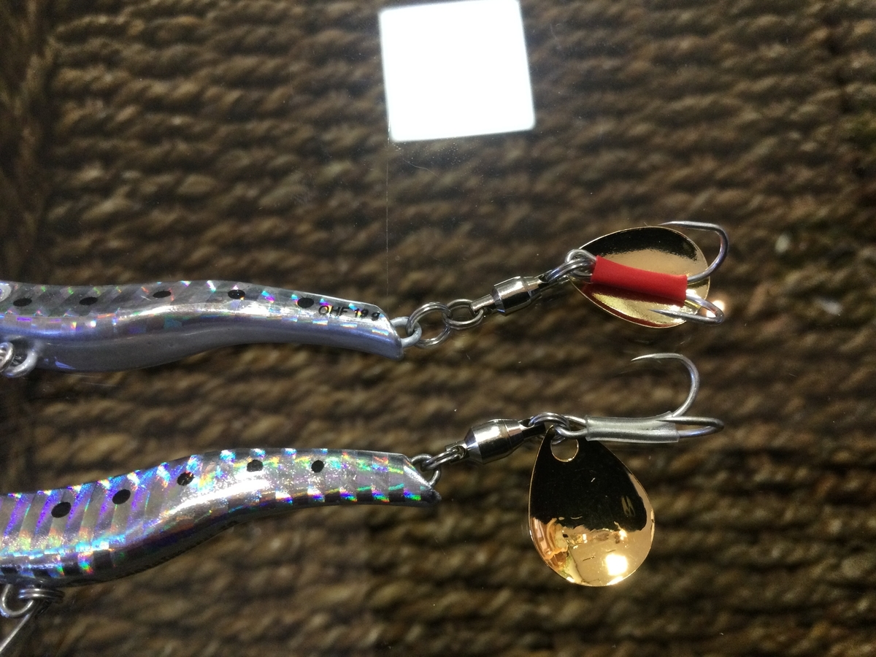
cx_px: 438
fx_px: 784
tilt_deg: -77.3
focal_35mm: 31
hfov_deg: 58.4
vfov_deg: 45.4
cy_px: 328
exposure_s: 1/30
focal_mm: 3.3
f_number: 2.4
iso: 125
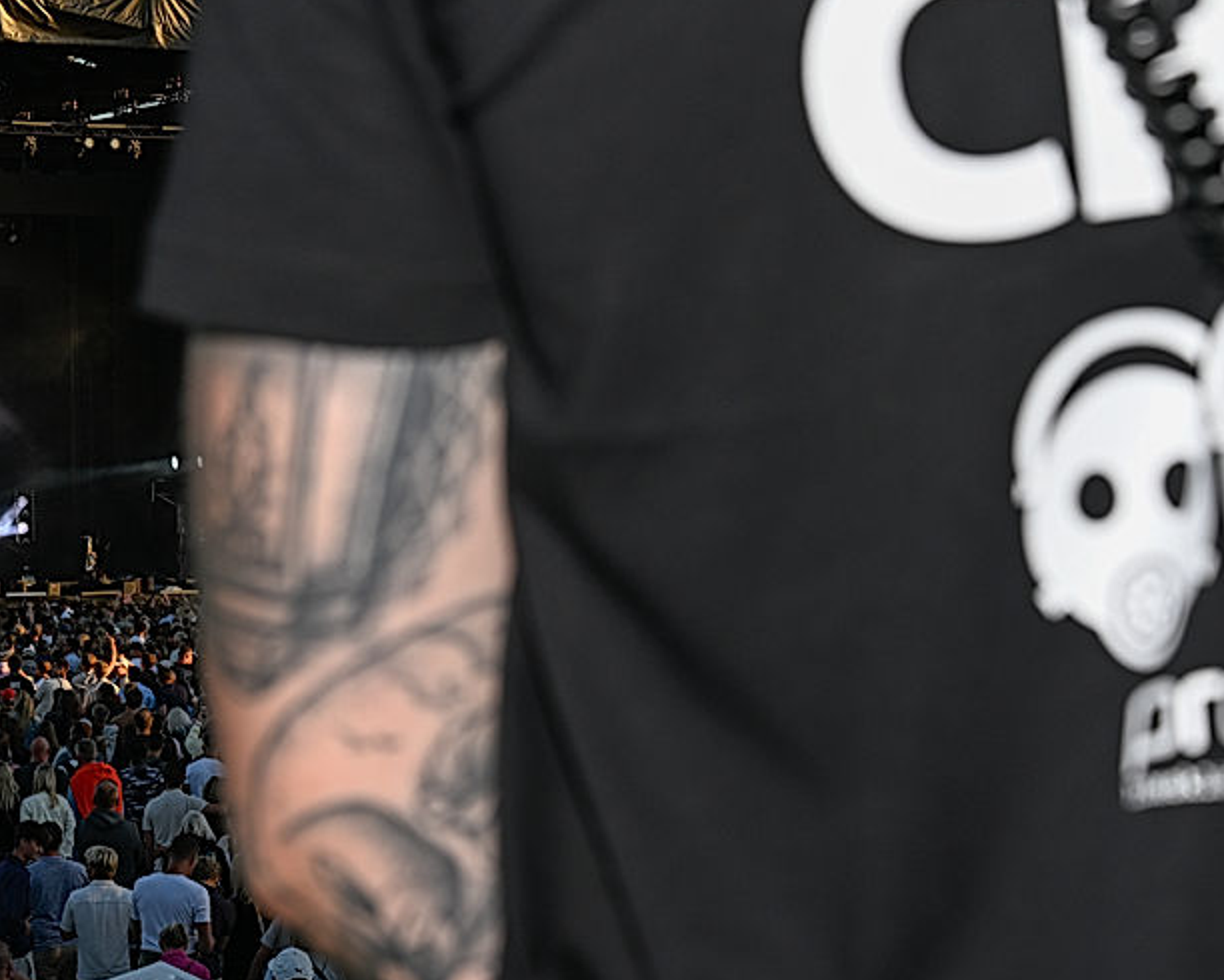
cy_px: 216
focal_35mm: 114
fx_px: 4131
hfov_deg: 16.8
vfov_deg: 13.5
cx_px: 430
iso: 125
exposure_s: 1/160
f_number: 8
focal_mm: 62
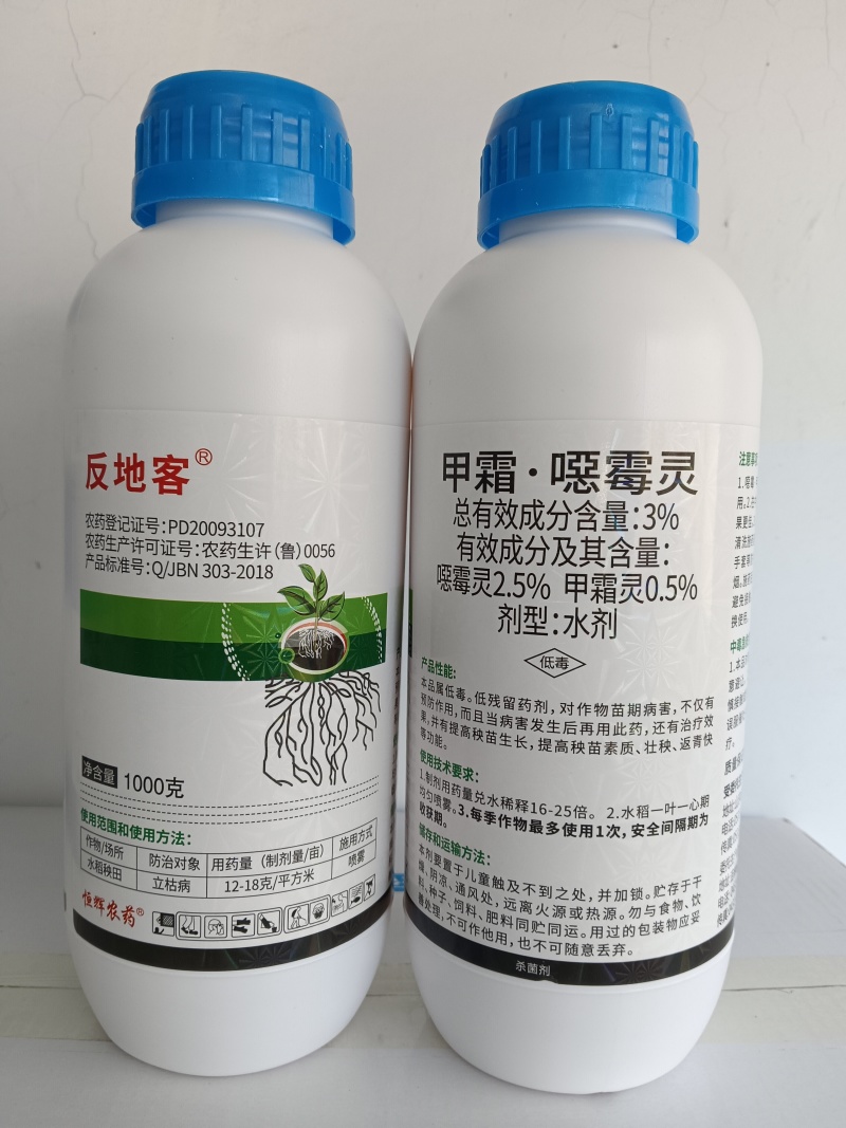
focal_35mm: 26
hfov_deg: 53.1
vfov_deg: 67.3
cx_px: 423
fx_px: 847
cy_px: 564
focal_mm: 4.05
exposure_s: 1/100
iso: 548
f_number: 1.8
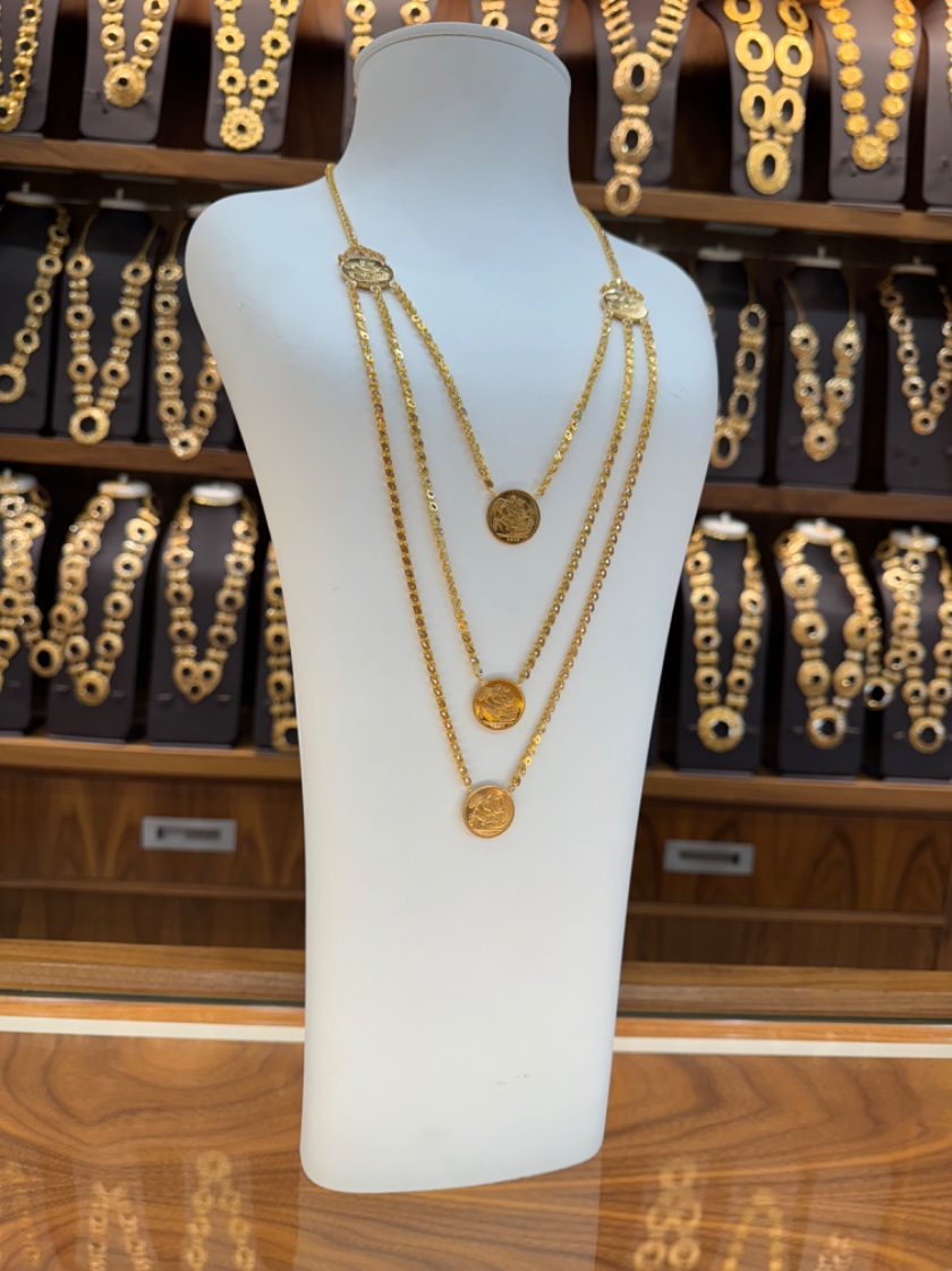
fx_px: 881
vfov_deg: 71.6
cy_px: 636
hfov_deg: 56.8
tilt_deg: -6.8
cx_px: 476
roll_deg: -3.4
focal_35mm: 24
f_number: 1.78
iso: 64
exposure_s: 1/155
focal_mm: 6.86
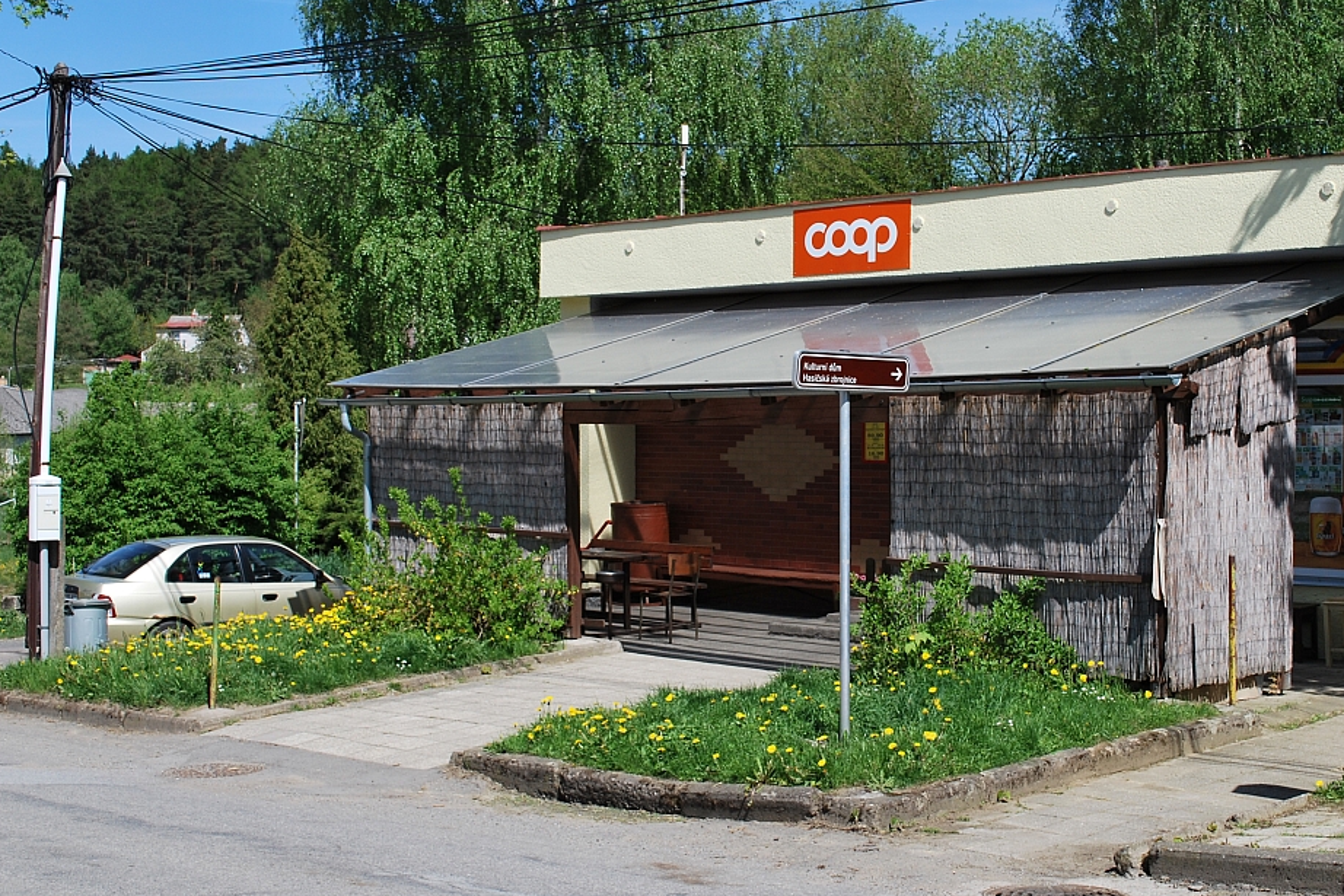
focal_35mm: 53
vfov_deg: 25.5
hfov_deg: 37.4
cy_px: 436
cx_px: 778
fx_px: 1979
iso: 100
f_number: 8
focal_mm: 28
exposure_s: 1/250
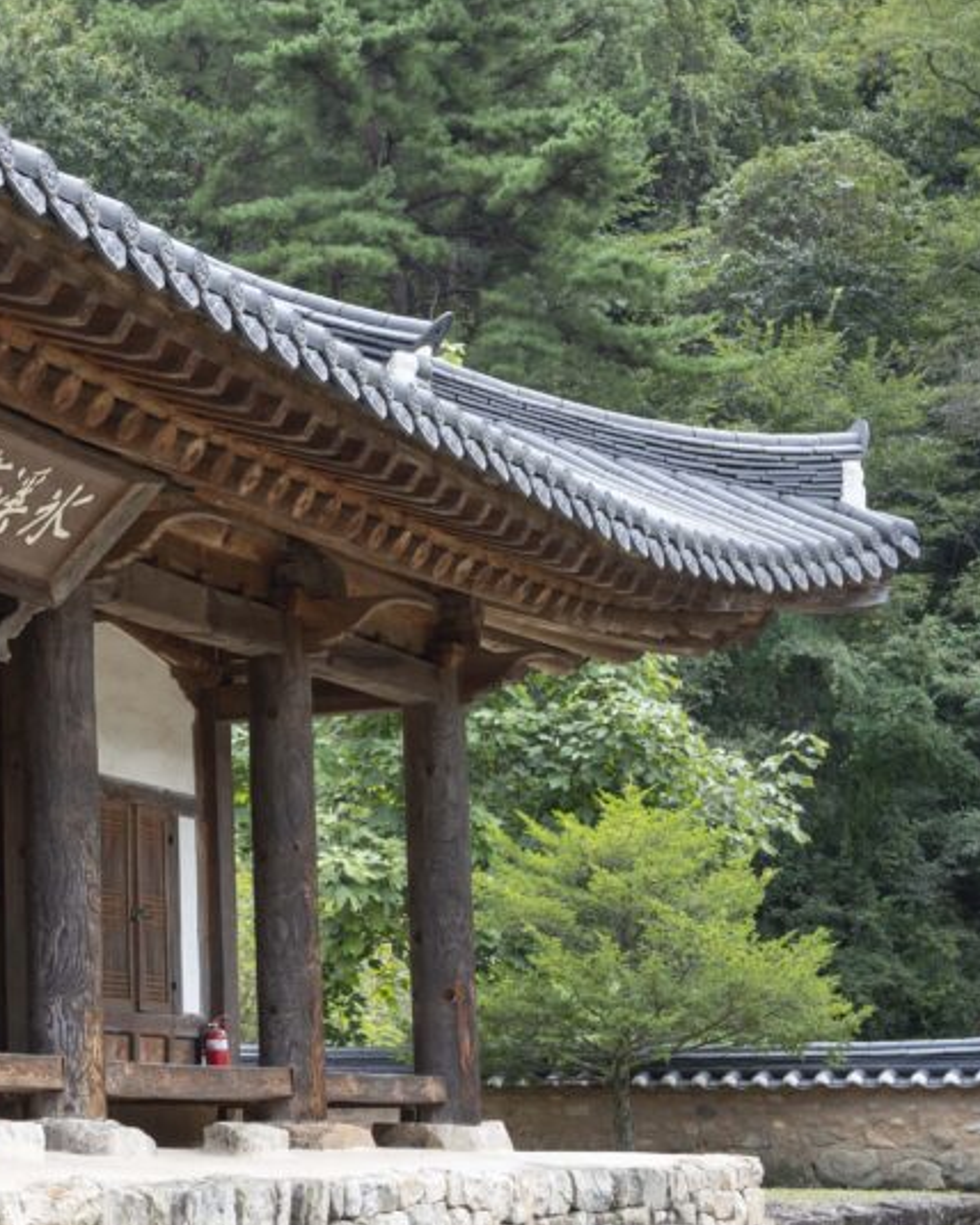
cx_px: -172
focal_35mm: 88
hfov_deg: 16.8
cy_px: 651
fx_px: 3190
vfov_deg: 21.7
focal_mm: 49
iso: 640
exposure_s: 1/160
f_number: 5.6
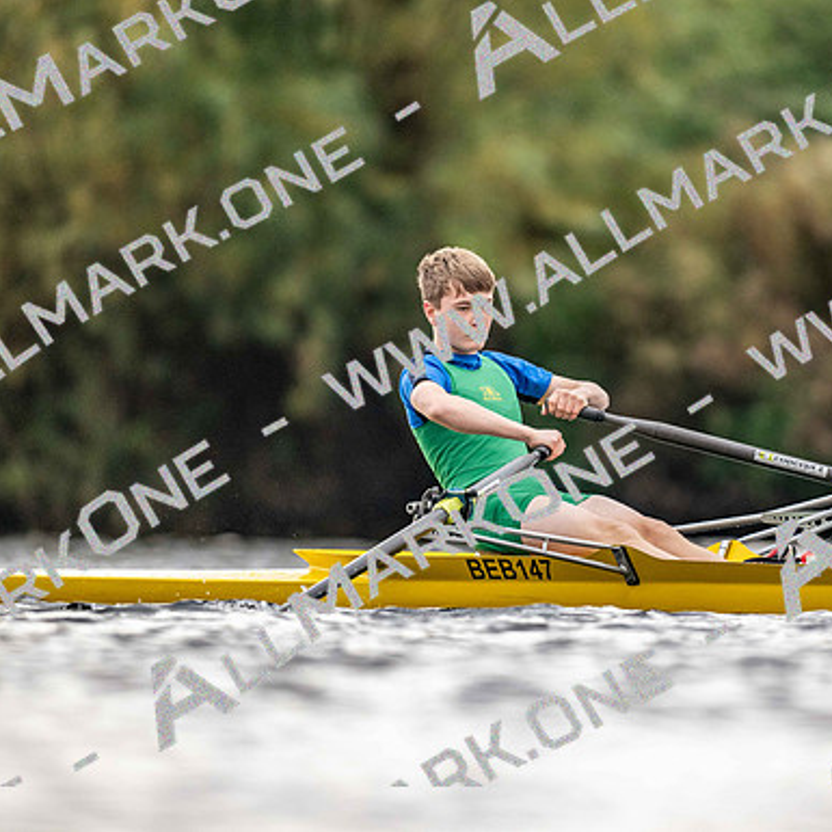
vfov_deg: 2.3
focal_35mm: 769
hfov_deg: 2.3
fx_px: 20911
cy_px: 416
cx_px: 590
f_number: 4
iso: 2800
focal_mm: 600
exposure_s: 1/2500
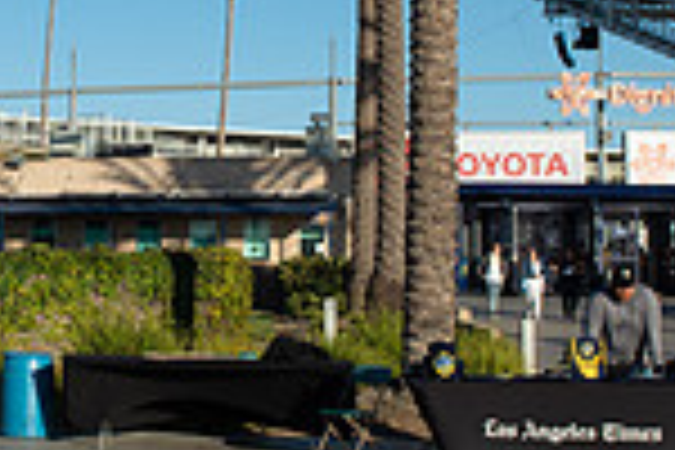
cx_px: 94
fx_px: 1744
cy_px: 137
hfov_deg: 21.5
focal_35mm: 93
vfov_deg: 14.7
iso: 200
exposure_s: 1/2500
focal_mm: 24
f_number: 4.5
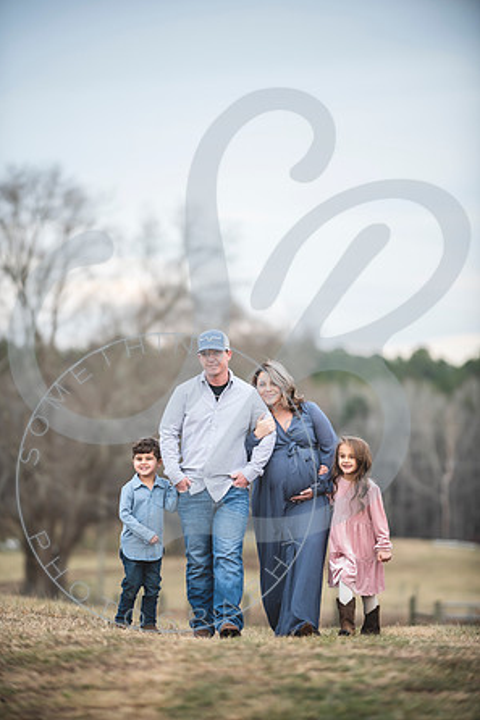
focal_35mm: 202
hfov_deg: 6.8
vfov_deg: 10.2
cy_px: 360
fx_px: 4043
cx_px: 239
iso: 320
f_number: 2.8
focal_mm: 200
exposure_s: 1/250
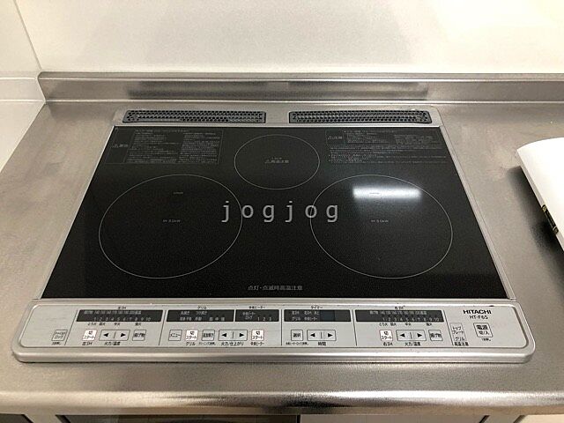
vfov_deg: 49.7
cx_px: 282
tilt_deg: -44.4
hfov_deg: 63.4
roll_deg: -1.1
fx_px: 456
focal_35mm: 28
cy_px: 212
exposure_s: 1/17
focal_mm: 4
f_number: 1.8
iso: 40
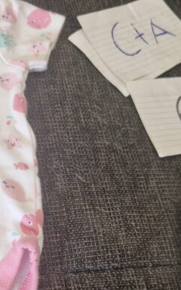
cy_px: 202
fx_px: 497
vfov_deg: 32.1
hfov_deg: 19.9
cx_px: -8
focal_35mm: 63
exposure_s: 1/100
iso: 50
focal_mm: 5.4
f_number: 1.8
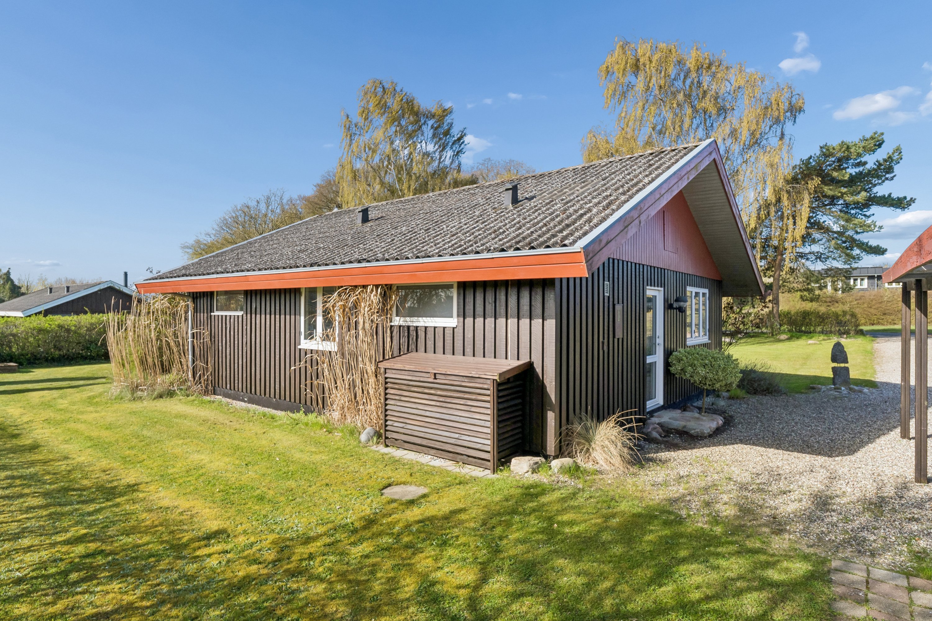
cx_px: 466
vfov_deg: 59.5
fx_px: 544
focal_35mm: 21
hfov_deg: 81.2
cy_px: 310
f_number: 8
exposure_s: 1/640
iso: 250
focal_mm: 14
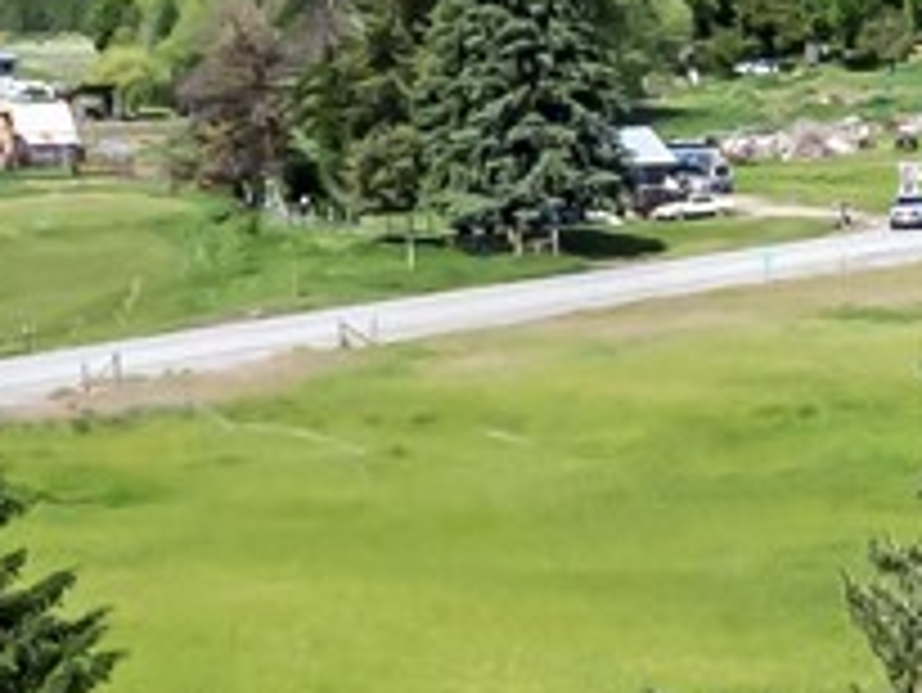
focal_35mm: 175
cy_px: 531
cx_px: 1086
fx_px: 4664
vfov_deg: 8.5
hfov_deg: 11.1
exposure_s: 1/1500
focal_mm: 8.38
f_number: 2.8
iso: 100
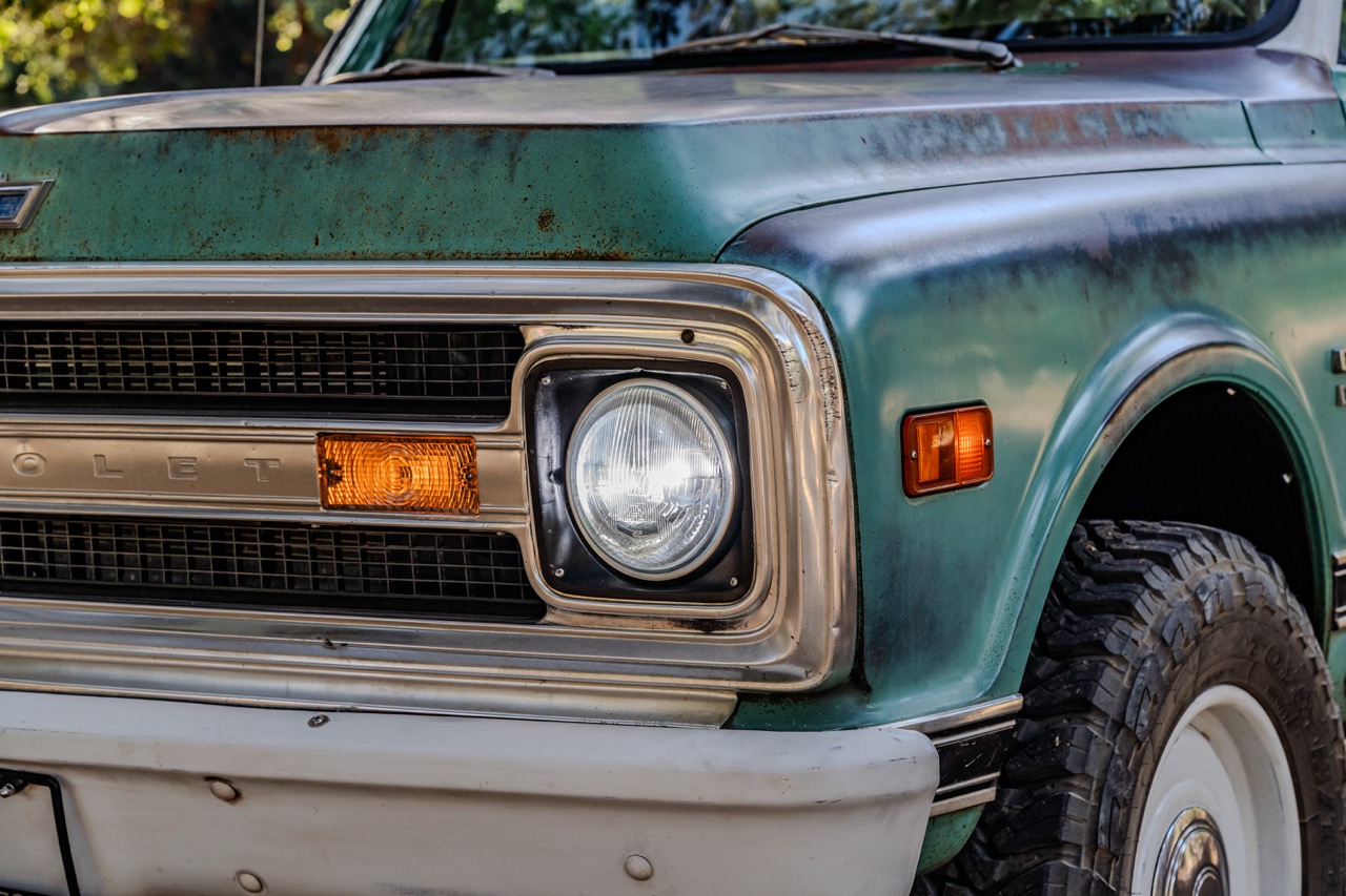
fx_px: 2804
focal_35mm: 75
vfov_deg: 18.2
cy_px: 448
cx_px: 673
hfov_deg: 27.0
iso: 800
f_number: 8
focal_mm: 75
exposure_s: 1/100
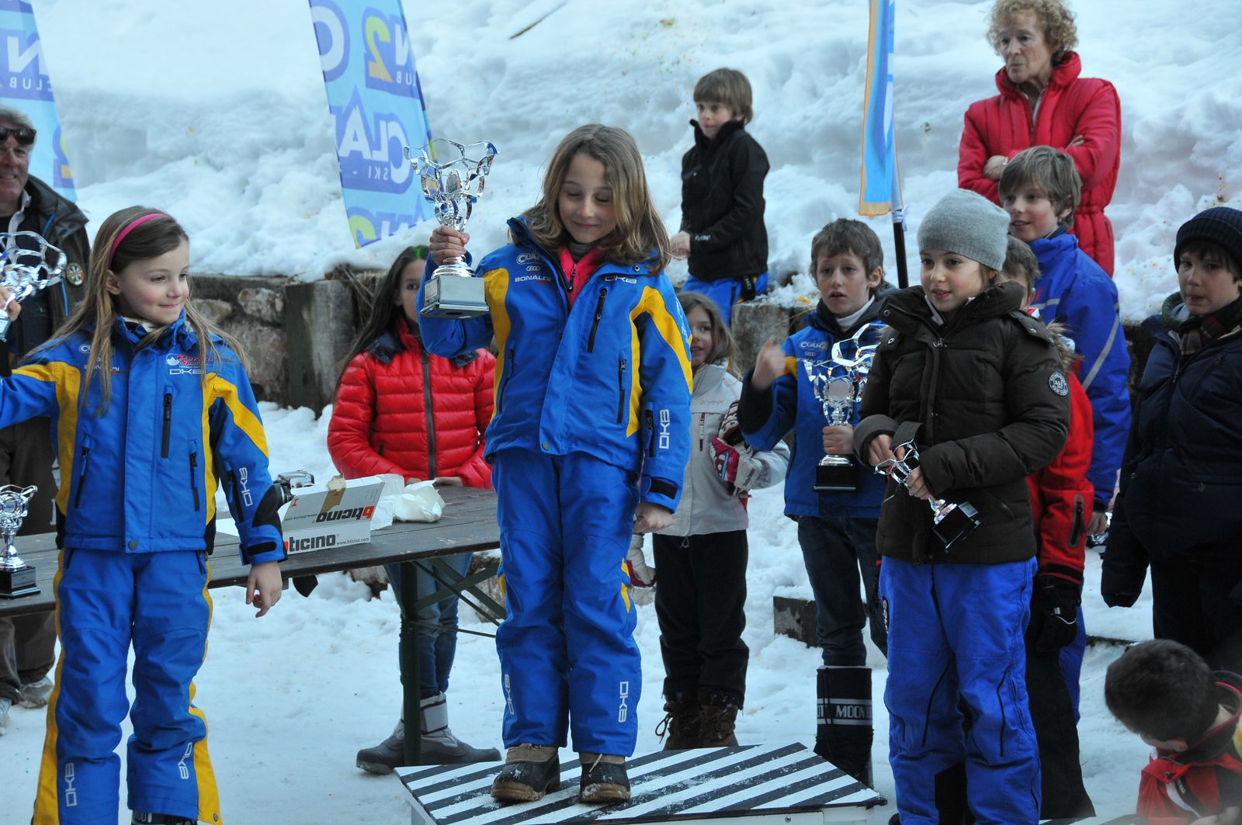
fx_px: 3360
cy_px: 412
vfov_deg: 14.0
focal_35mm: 98
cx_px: 621
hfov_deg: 20.9
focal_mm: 65
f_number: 6.3
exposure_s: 1/60
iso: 640
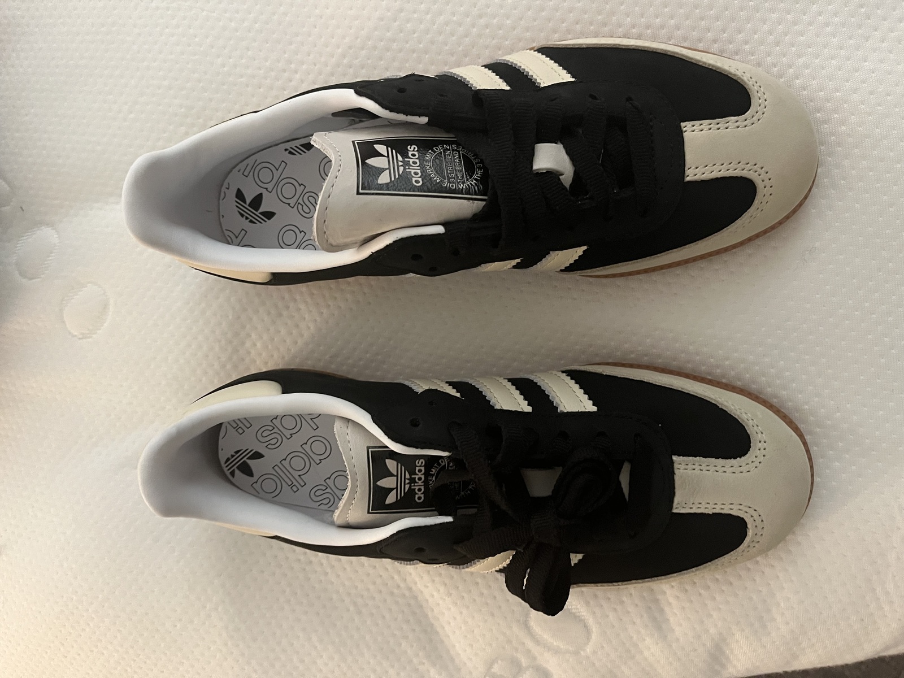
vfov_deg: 53.1
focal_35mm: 26
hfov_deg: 67.3
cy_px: 339
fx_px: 679
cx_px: 452
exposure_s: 1/33
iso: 500
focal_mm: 5.1
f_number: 1.6
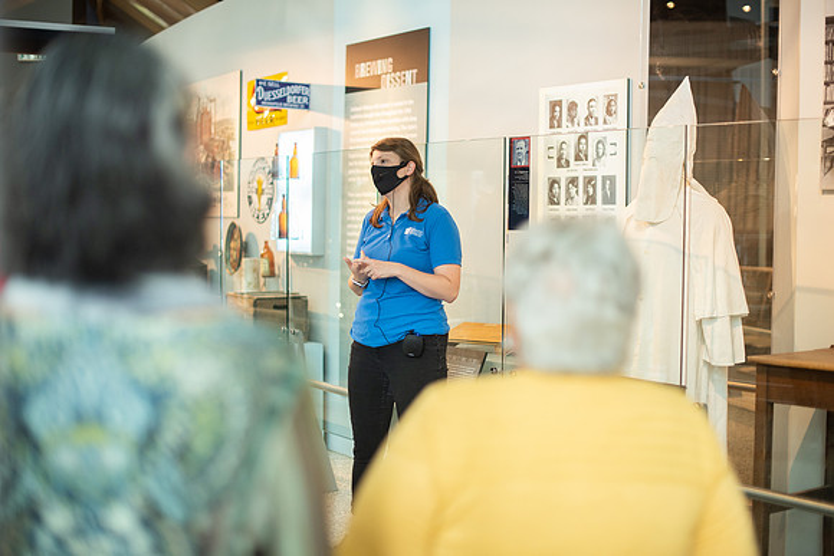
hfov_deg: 38.9
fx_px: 1182
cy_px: 278
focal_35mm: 51
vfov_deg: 26.5
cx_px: 422
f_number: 1.8
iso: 640
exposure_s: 1/200
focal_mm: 50
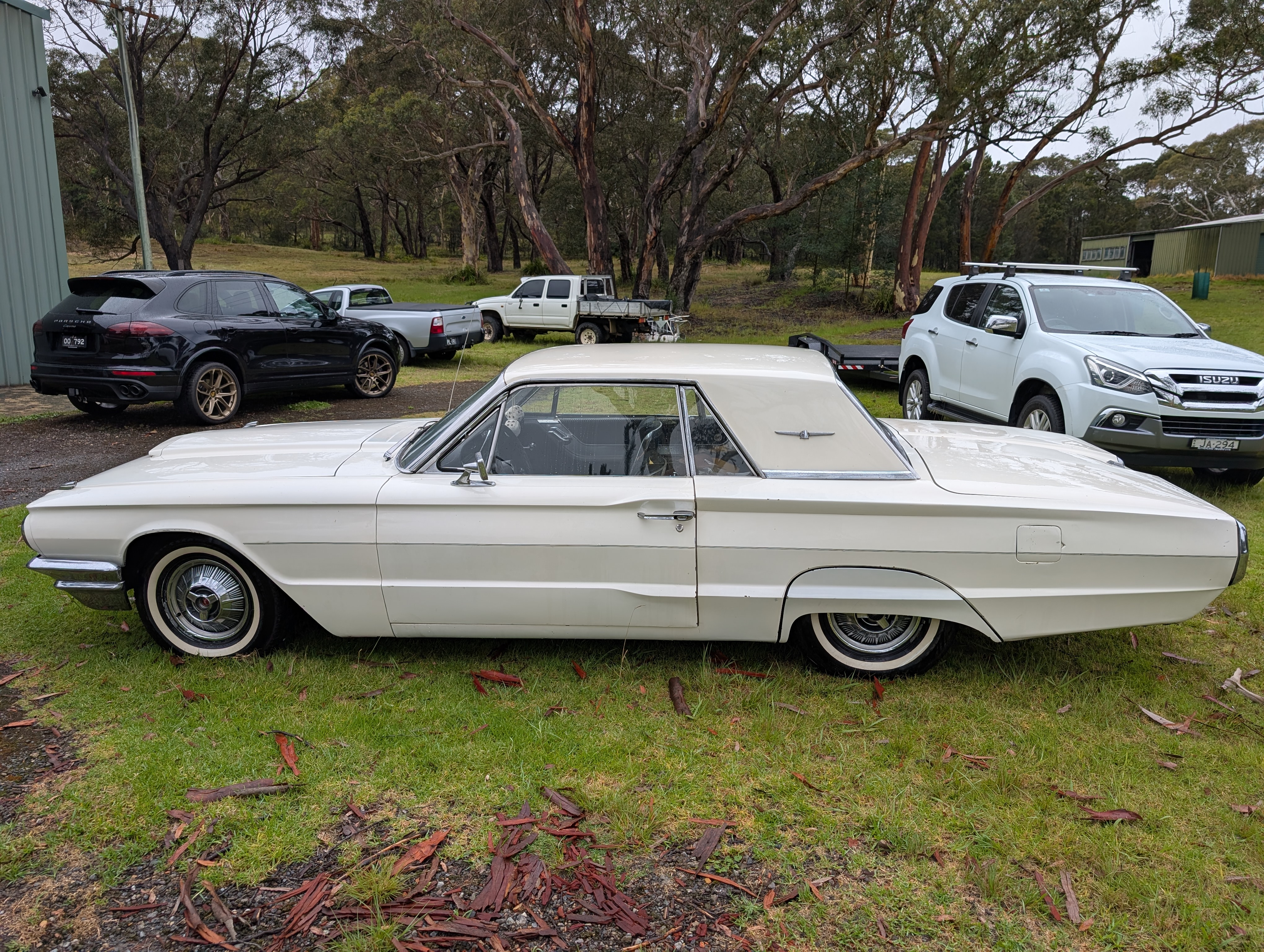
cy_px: 476
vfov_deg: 56.9
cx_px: 632
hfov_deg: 71.5
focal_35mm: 24
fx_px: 878
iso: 20
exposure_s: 1/767
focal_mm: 6.9
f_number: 1.68
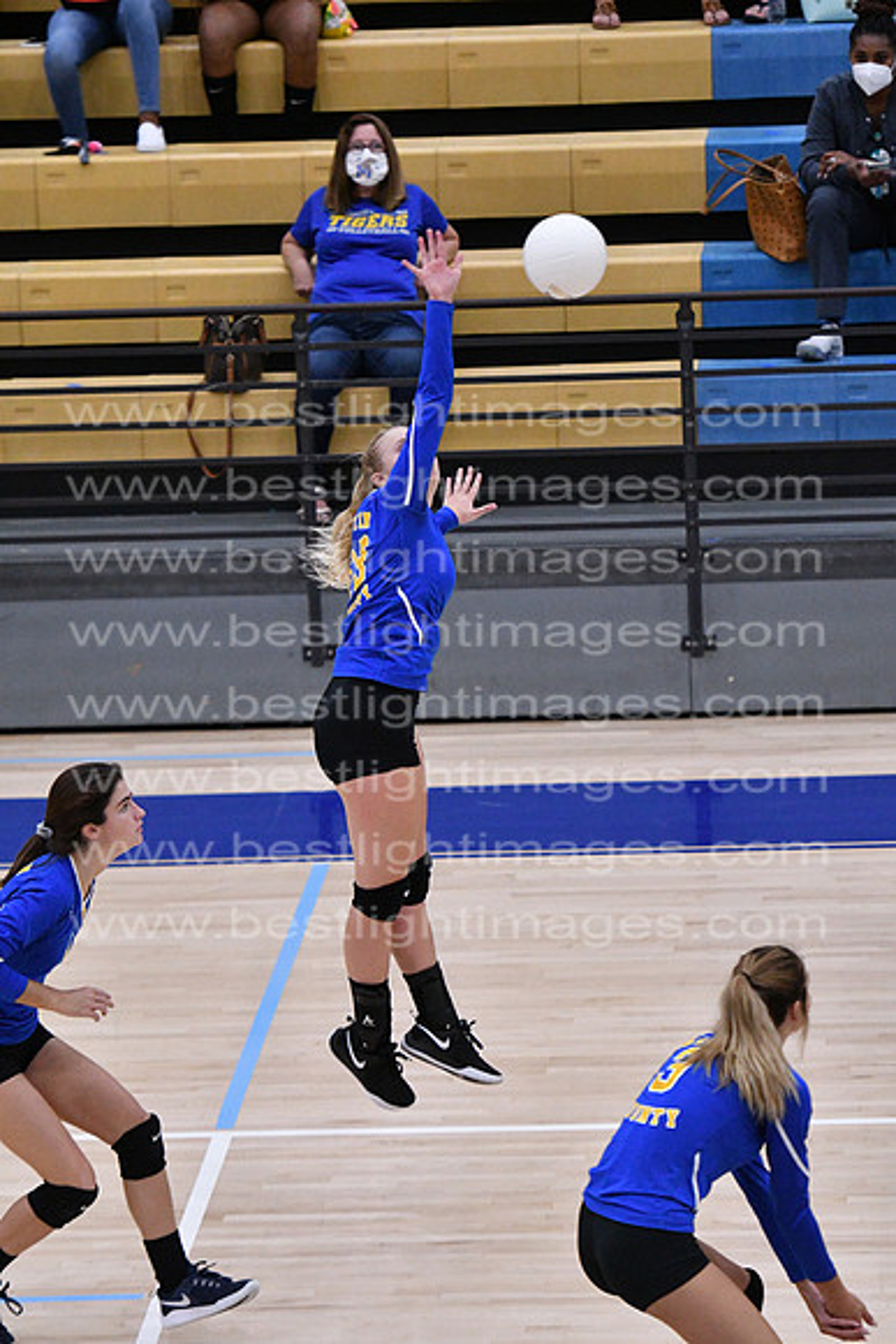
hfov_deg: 6.3
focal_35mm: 218
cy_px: 672
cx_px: 448
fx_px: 8115
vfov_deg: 9.5
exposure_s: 1/1250
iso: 6400
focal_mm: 145
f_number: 3.2
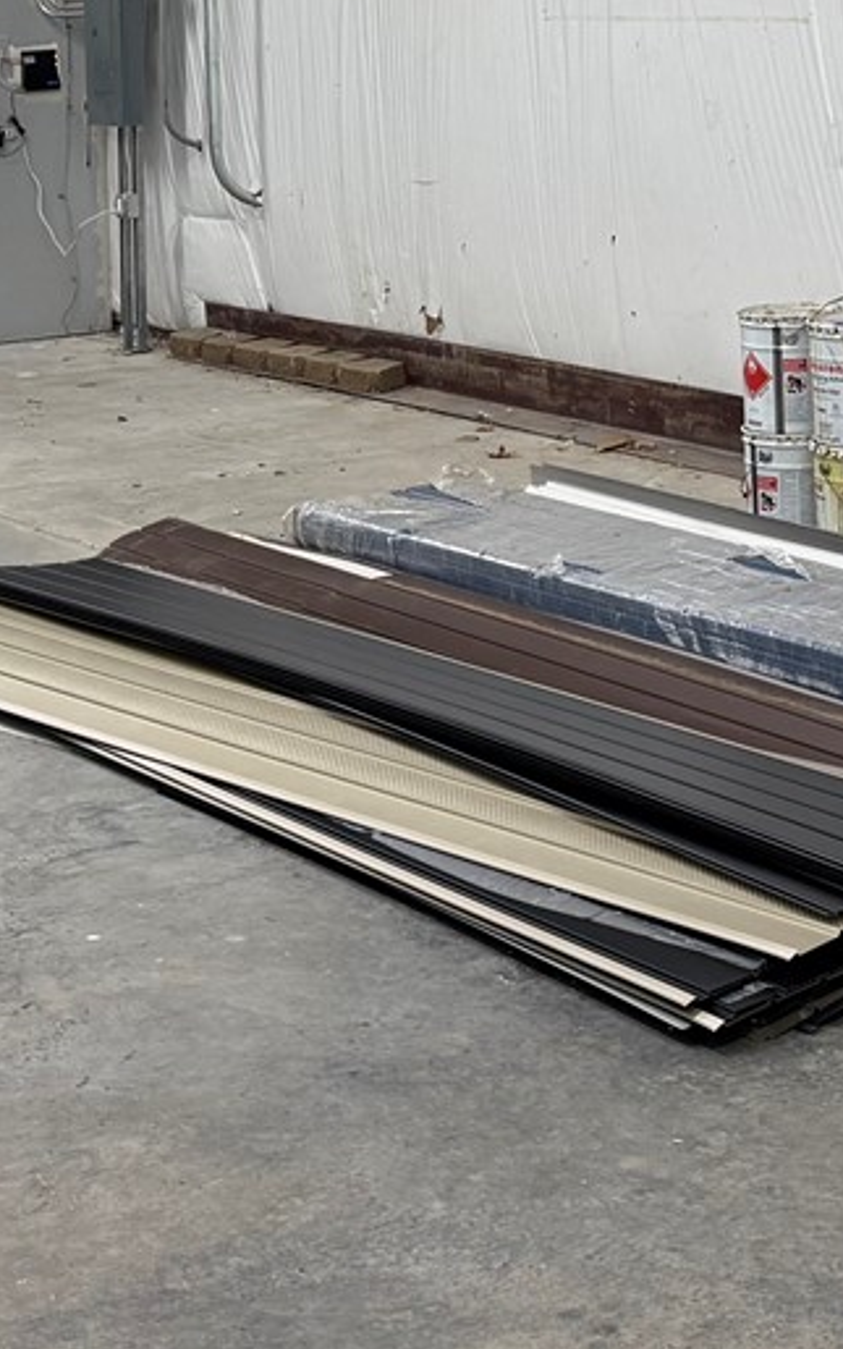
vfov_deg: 24.7
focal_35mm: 79
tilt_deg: +0.2
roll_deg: +1.1
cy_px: -47
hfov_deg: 16.4
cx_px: 704
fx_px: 2903
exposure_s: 1/60
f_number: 1.78
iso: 160
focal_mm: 6.76
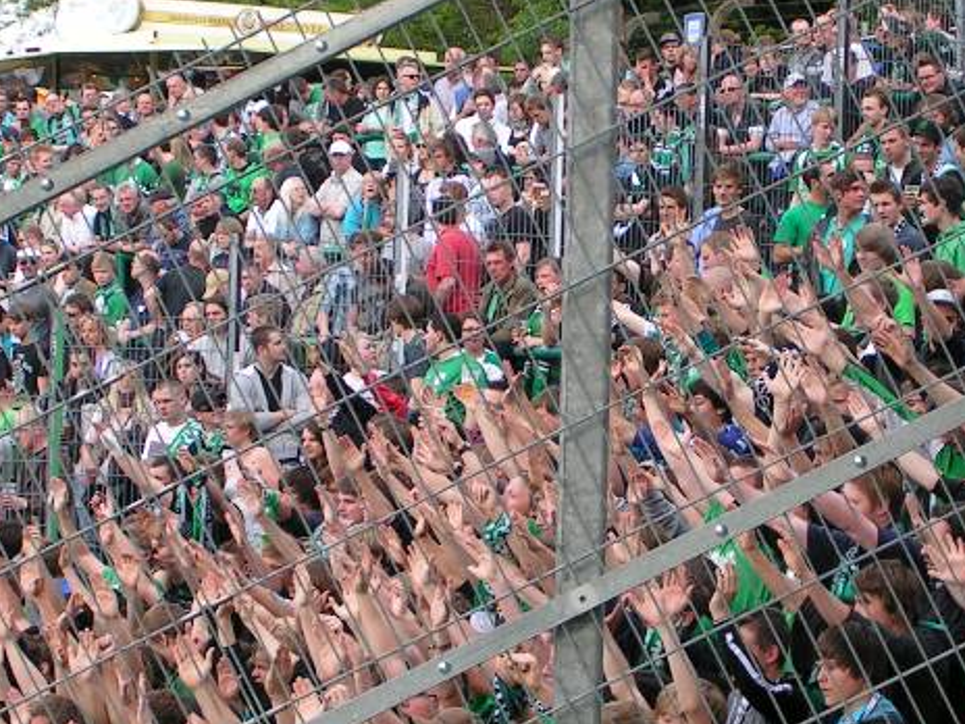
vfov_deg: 13.2
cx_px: 562
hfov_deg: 17.6
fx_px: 3122
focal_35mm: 112
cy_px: 337
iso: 50
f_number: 5
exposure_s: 1/100
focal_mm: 10
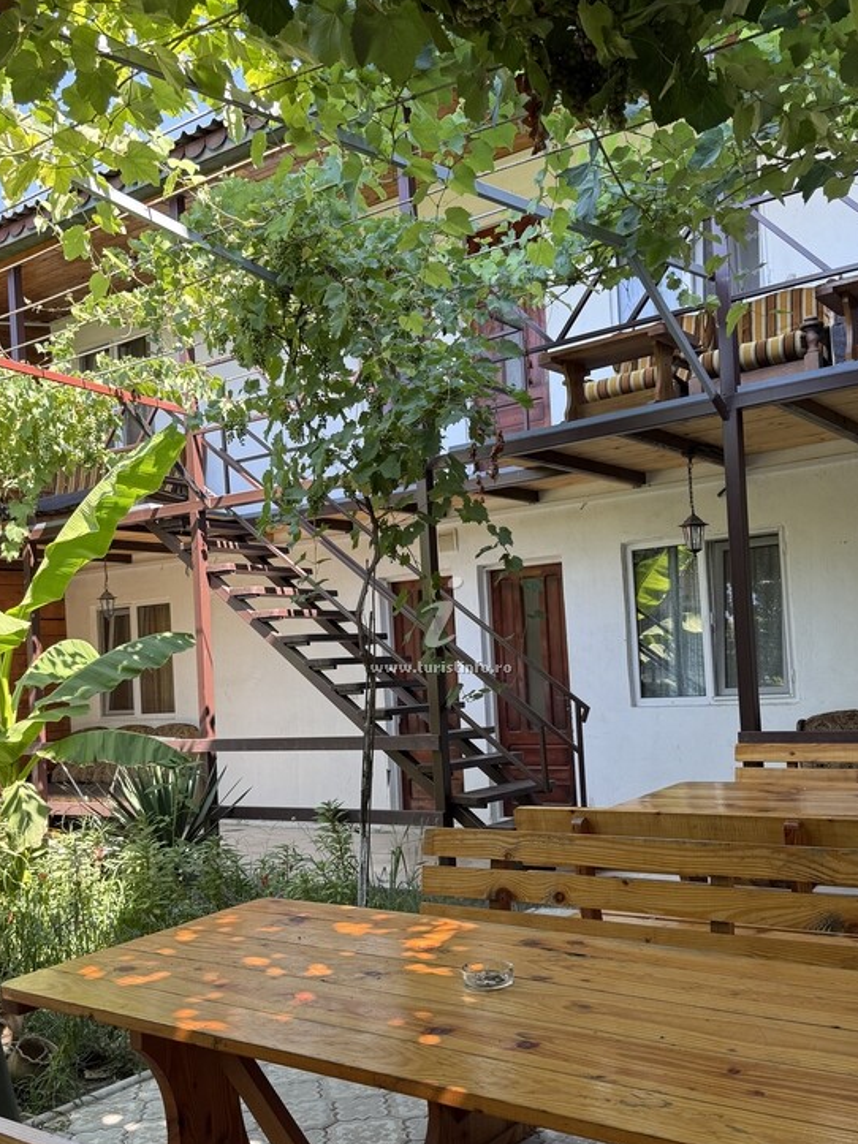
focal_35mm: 34
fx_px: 1124
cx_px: 464
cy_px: 646
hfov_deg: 41.7
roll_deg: +1.4
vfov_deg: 53.8
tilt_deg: +1.7
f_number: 1.78
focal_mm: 6.76
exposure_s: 1/319
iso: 80
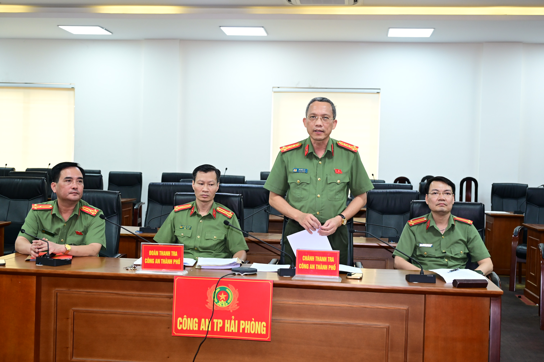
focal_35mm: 45
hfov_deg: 43.6
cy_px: 181
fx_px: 680
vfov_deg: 29.9
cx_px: 272
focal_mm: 45
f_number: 4
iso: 2000
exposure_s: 1/160
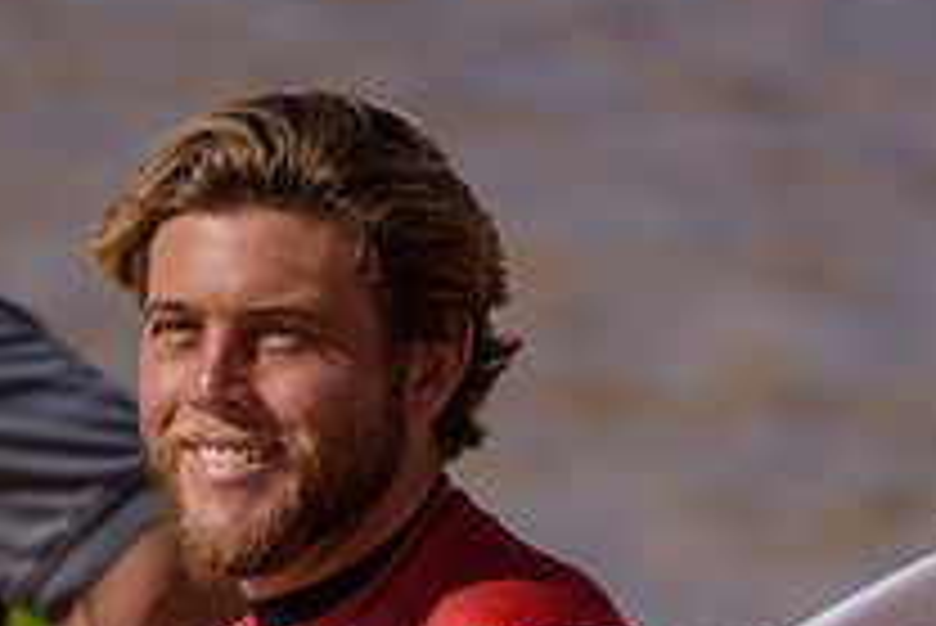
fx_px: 36190
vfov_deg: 1.0
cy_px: 624
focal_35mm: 1391
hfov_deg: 1.5
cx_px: 544
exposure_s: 1/2000
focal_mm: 500
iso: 160
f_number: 5.6
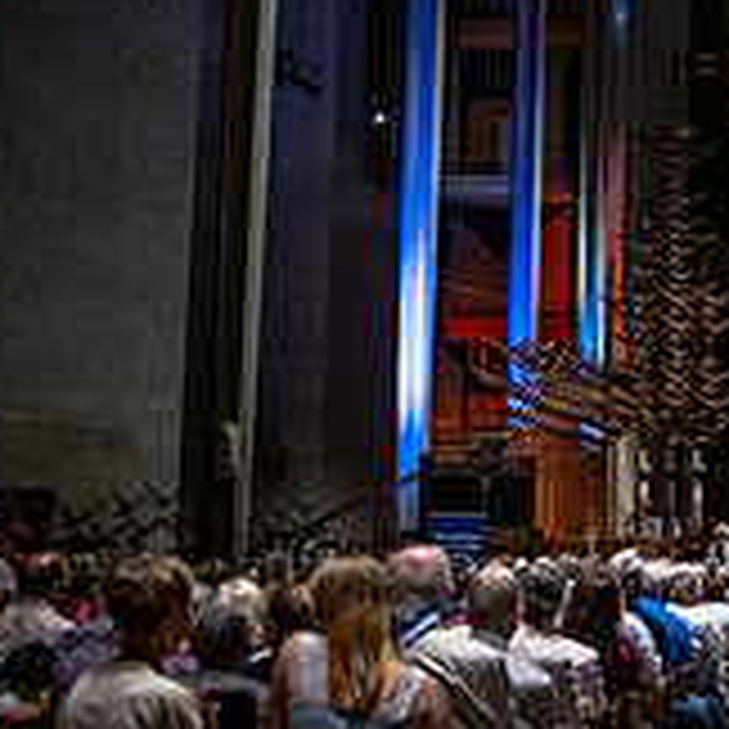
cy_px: -16
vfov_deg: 15.3
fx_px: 2669
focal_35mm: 112
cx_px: 950
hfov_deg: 14.9
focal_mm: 36
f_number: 2.8
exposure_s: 1/250
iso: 3200
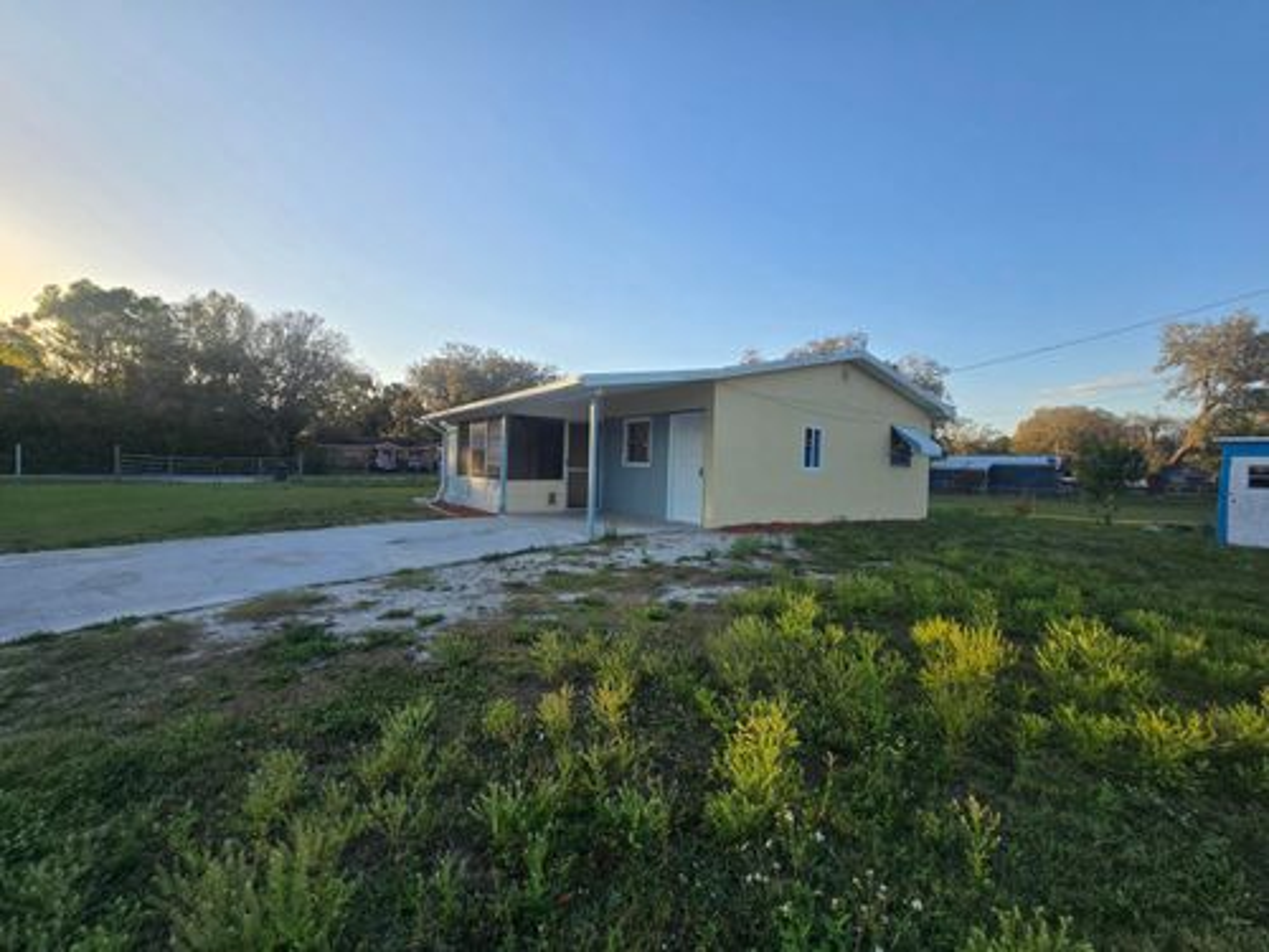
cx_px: 634
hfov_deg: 106.2
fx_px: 477
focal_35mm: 13
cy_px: 476
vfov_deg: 89.9
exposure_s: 1/779
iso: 50
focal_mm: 2.2
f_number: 2.2
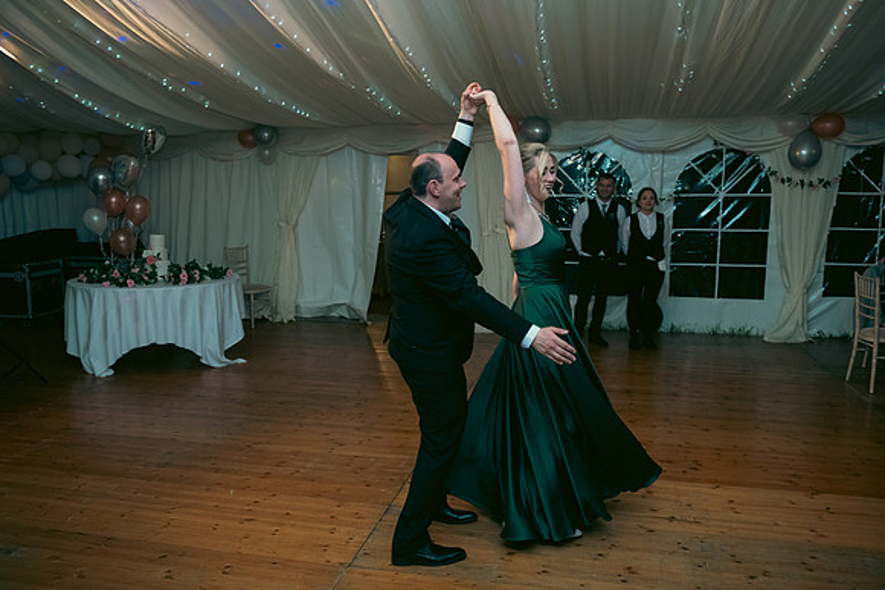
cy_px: 295
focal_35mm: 29
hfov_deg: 63.6
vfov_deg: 45.0
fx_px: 713
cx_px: 442
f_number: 3.5
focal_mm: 29
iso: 800
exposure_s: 1/160
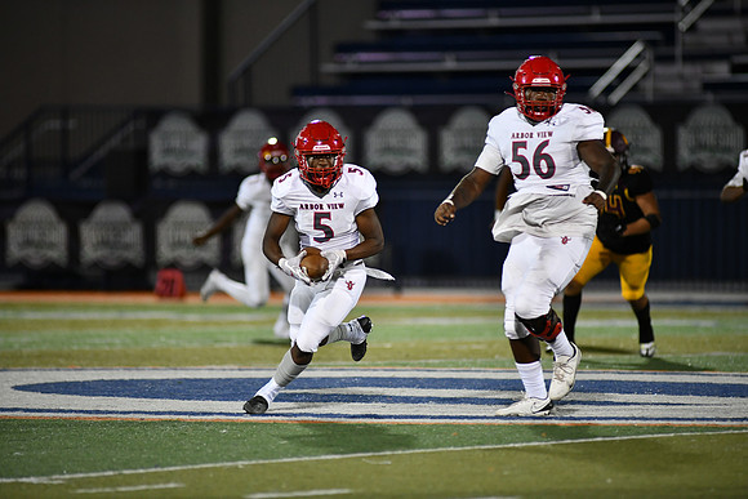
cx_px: 374
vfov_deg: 4.6
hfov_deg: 6.9
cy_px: 250
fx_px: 6234
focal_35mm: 300
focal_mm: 300
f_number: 2.8
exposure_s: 1/1000
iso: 2200
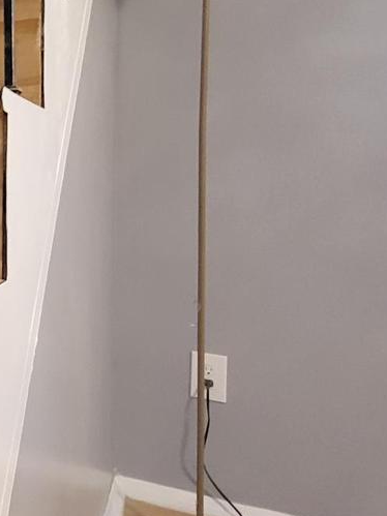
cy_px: 147
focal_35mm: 40
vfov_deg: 45.6
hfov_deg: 26.8
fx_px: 597
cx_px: -179
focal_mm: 1.74
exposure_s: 1/30
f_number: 2.2
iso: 500
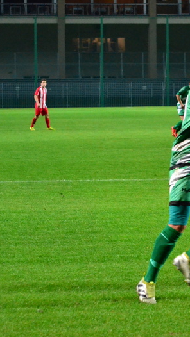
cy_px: 168
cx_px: 218
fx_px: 1495
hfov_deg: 7.2
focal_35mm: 167
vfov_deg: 12.9
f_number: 5.6
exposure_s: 1/500
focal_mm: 70
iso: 6400
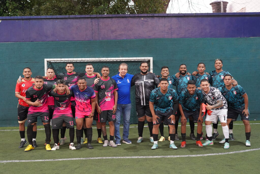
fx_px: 361
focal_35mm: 50
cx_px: 130
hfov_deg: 39.6
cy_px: 87
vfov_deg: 27.0
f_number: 4
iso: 6400
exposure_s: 1/160
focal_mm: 50
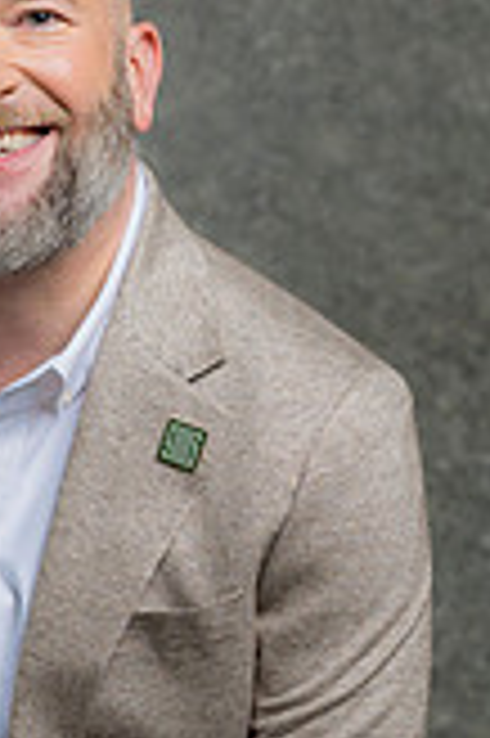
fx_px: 4767
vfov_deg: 8.8
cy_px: 576
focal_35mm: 233
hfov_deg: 5.9
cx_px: -81
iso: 125
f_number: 5
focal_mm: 85
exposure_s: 1/200
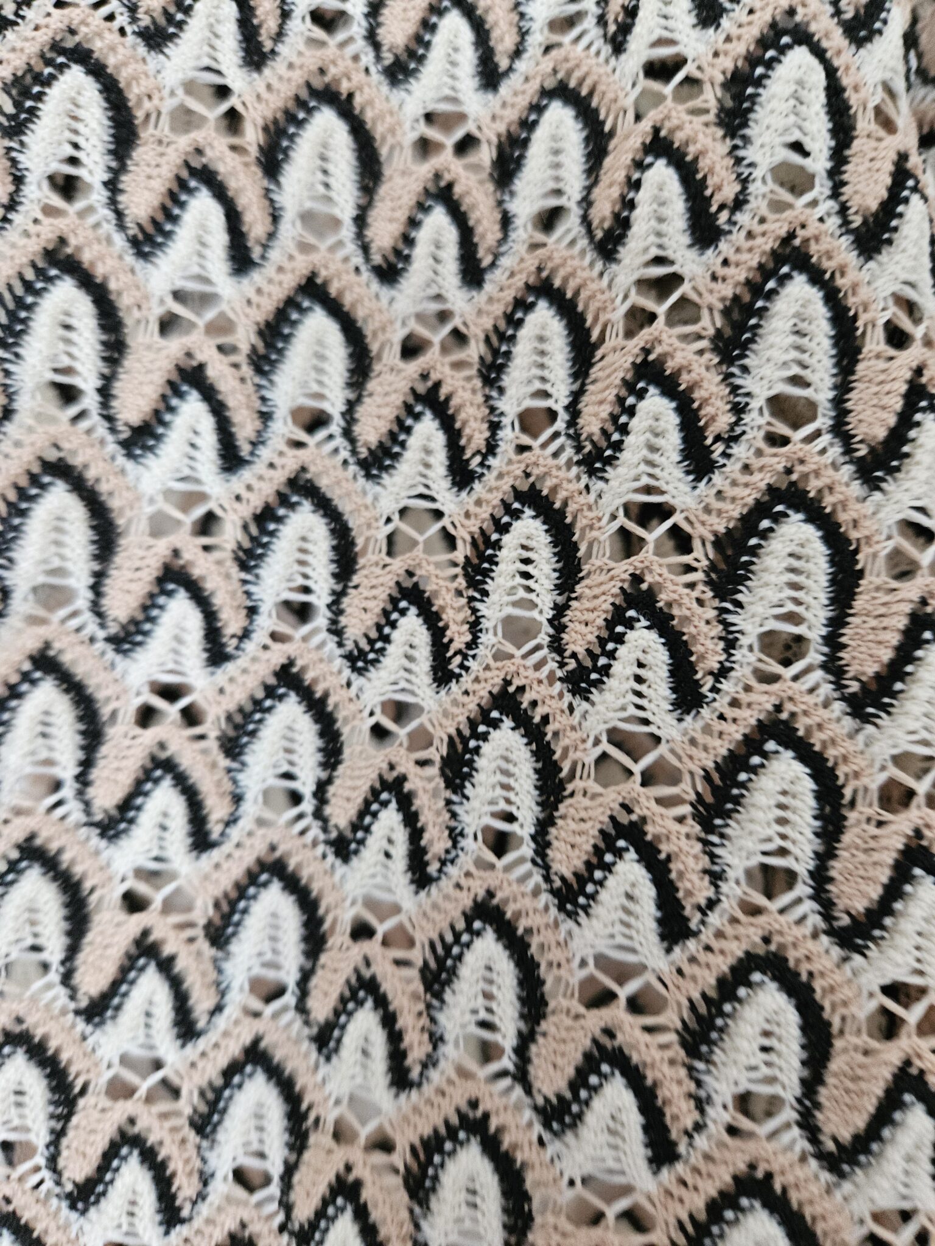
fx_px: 828
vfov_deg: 73.9
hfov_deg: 58.9
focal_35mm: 23
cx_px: 468
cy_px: 623
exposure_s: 1/40
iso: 640
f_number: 1.8
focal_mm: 5.4
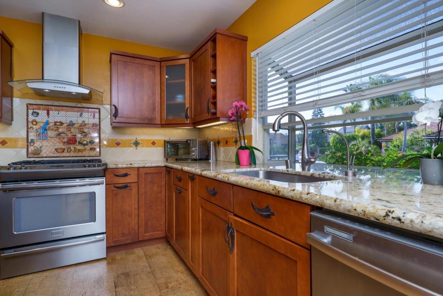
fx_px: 234
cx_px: 227
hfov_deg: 86.9
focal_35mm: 19
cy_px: 150
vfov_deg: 64.6
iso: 250
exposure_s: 1/200
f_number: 8
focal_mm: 18
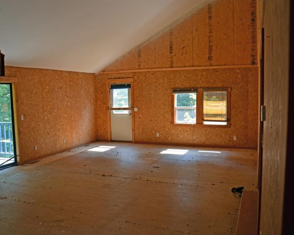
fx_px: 270
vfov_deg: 47.1
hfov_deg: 57.2
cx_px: 142
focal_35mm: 31
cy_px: 118
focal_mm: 18
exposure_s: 1/100
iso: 400
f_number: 5
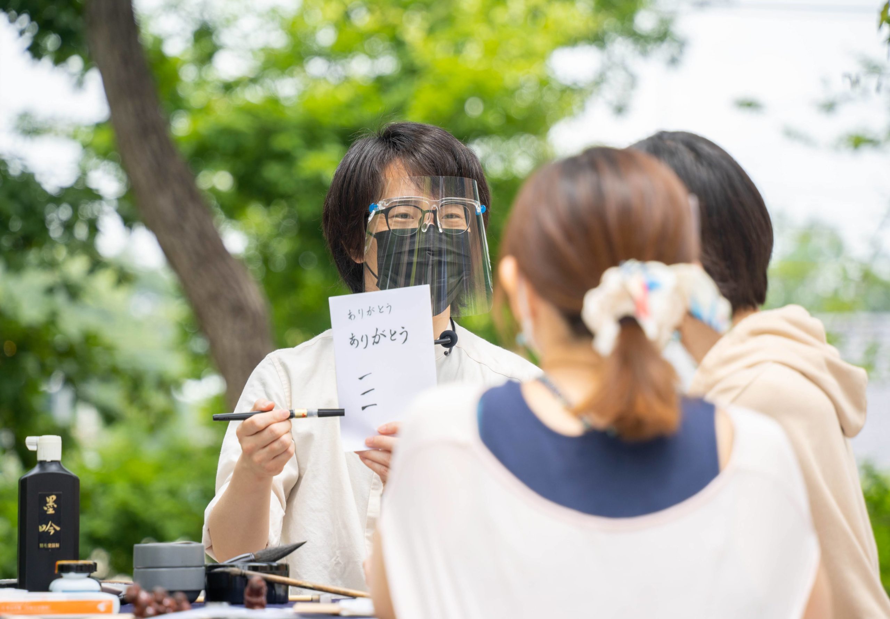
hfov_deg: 9.8
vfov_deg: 6.8
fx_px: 5195
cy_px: 312
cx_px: 422
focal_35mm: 207
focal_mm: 200
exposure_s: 1/250
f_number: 5.6
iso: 250
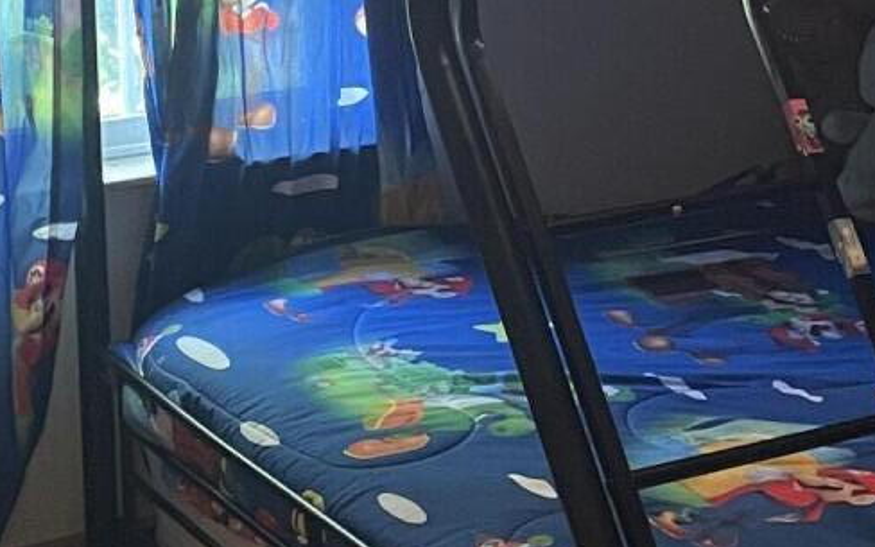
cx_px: 767
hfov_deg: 18.2
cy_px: -30
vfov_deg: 11.4
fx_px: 2695
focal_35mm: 113
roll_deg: +0.4
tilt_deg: -10.7
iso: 500
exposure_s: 1/30
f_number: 1.6
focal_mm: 4.2
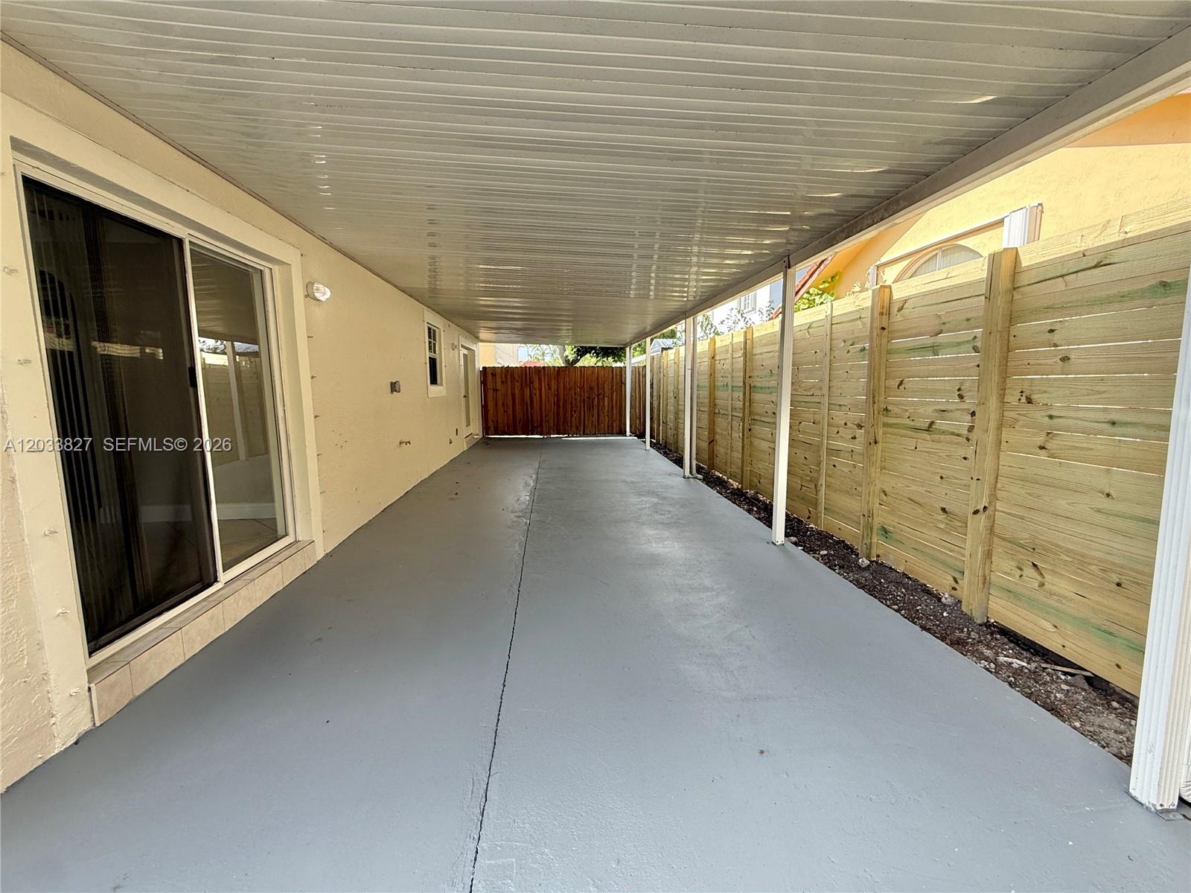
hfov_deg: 102.1
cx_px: 596
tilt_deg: -7.3
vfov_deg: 85.6
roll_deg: -1.9
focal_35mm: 14
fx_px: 482
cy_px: 446
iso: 64
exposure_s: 1/235
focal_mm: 2.22
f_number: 2.2
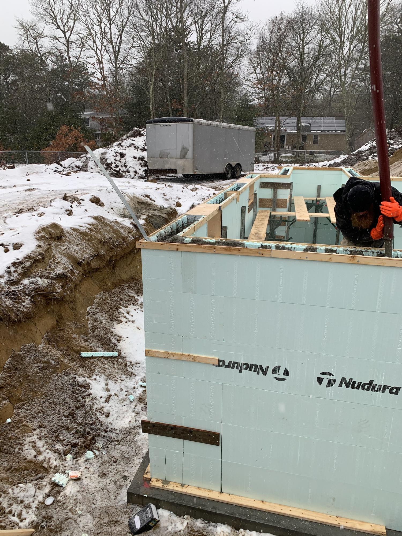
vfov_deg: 67.3
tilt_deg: -17.0
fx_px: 403
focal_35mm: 26
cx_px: 201
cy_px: 268
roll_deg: +0.3
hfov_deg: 53.1
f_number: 1.8
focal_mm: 4.25
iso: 25
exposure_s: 1/312
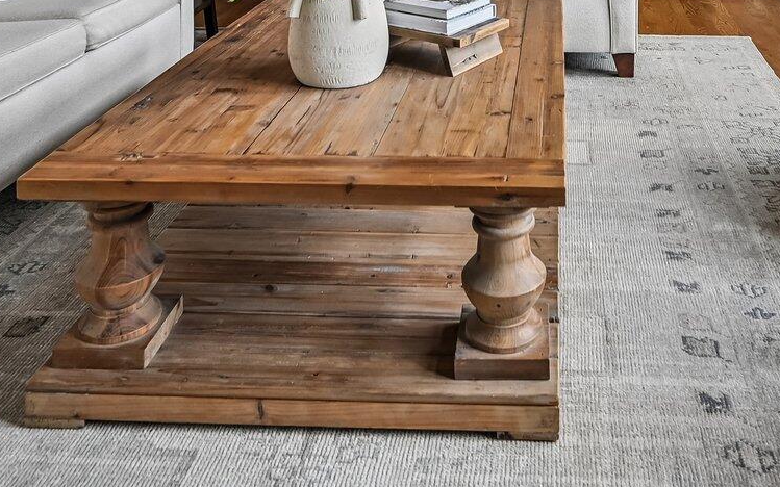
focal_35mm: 39
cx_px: 519
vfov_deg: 25.7
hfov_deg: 49.5
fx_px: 829
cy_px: -215
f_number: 4
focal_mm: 14
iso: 400
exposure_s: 1/60
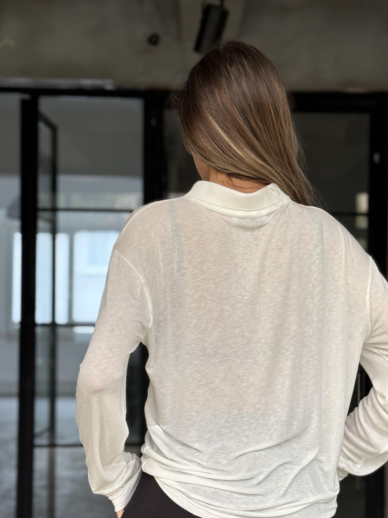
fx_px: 927
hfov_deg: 23.6
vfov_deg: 31.2
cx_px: 219
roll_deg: -1.3
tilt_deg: +0.4
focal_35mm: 62
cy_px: 297
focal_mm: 6.76
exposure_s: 1/141
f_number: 1.78
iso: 64
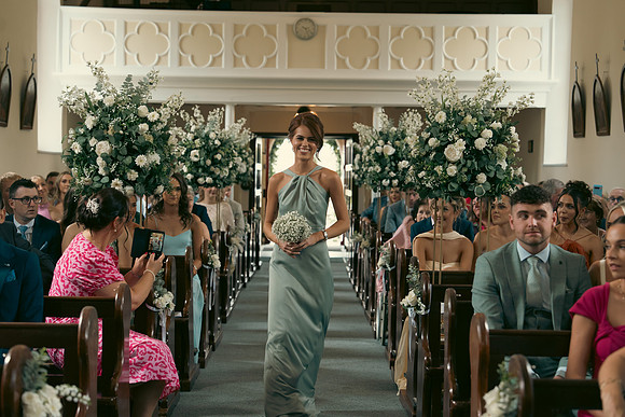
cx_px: 312
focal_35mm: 64
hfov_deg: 31.4
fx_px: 1111
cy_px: 208
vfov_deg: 21.3
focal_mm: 64
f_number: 3.5
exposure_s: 1/200
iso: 1000
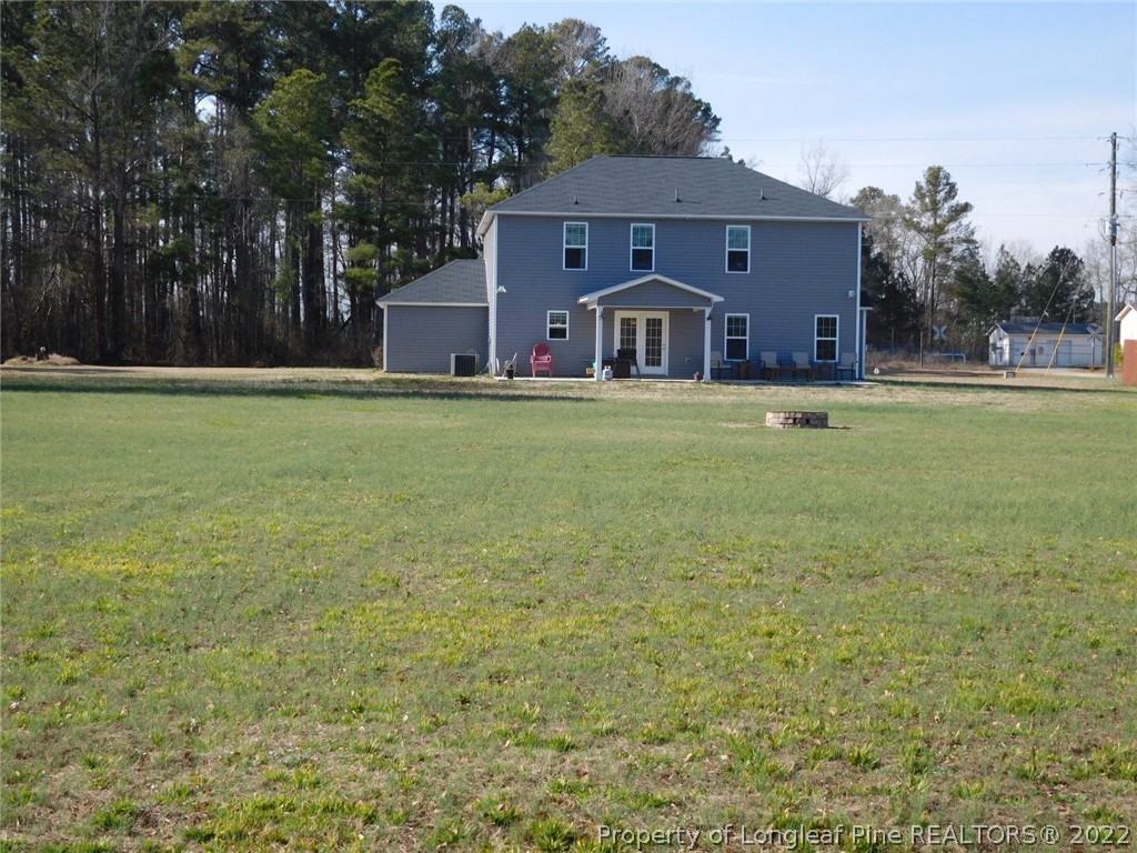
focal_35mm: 50
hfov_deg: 38.2
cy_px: 426
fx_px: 1642
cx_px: 568
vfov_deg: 29.1
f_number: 4.1
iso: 125
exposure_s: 1/640
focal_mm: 8.9
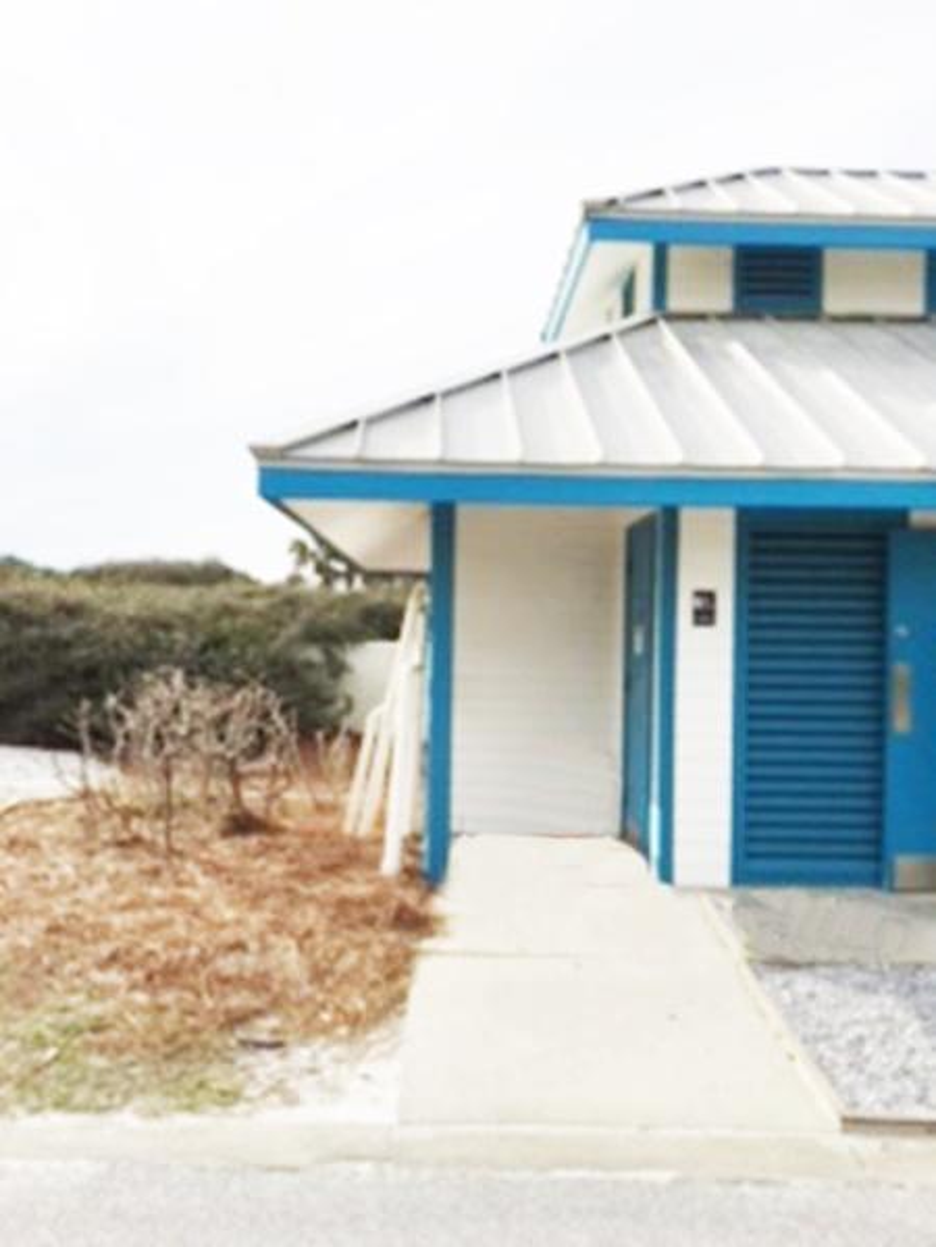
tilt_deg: +1.2
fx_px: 1046
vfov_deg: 61.7
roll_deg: -0.8
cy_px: 624
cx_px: 468
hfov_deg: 48.2
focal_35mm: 29
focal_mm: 4.15
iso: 25
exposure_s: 1/2481
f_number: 2.2
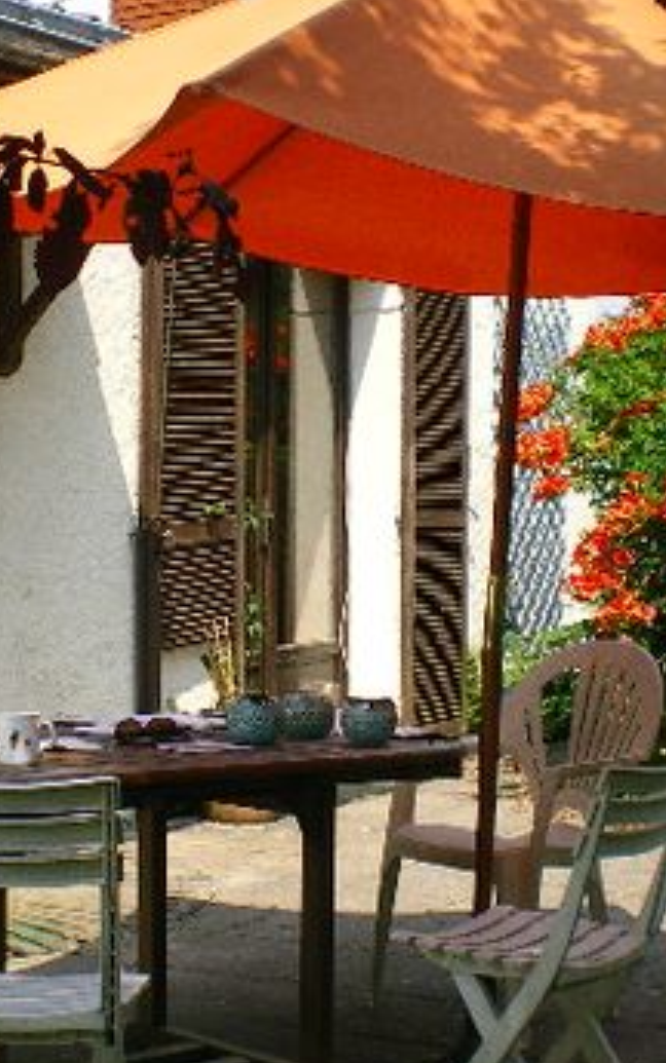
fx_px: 2030
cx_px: 262
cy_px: 666
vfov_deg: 29.2
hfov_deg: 18.6
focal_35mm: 70
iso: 64
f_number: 4.6
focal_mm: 6.3
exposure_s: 1/200
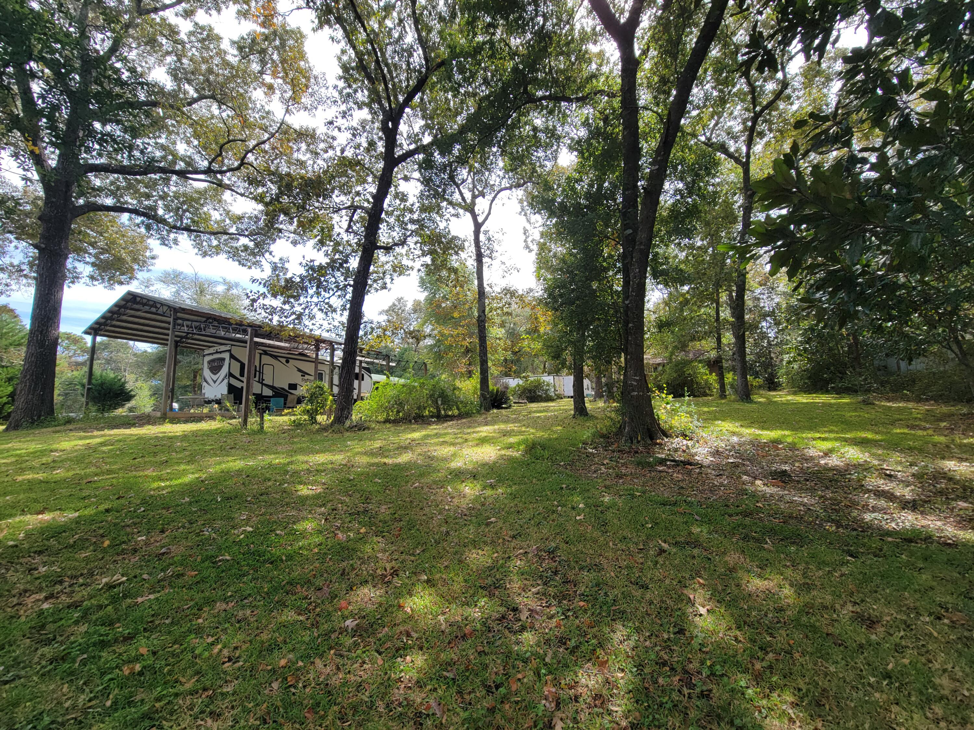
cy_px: 365
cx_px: 487
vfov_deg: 89.9
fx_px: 366
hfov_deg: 106.2
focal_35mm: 13
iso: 50
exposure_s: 1/598
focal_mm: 2.2
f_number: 2.2
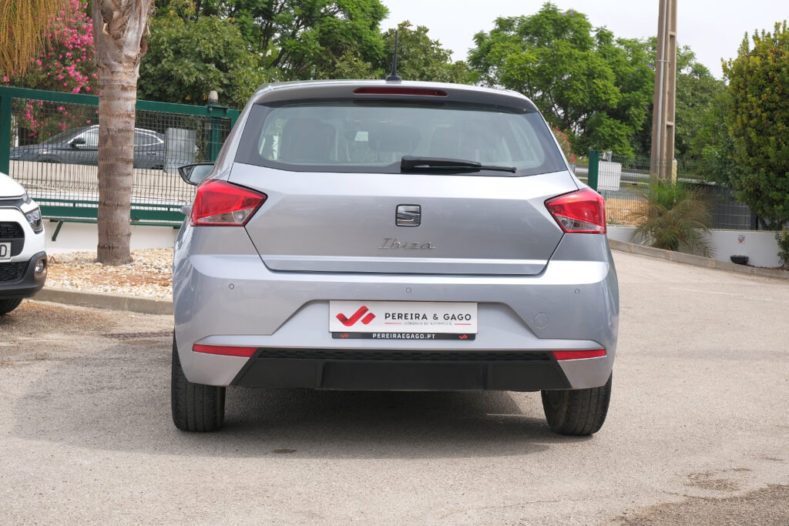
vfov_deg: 23.0
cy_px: 263
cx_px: 394
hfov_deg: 33.9
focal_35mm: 59
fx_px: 1293
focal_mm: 39.6
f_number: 9
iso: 160
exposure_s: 1/200
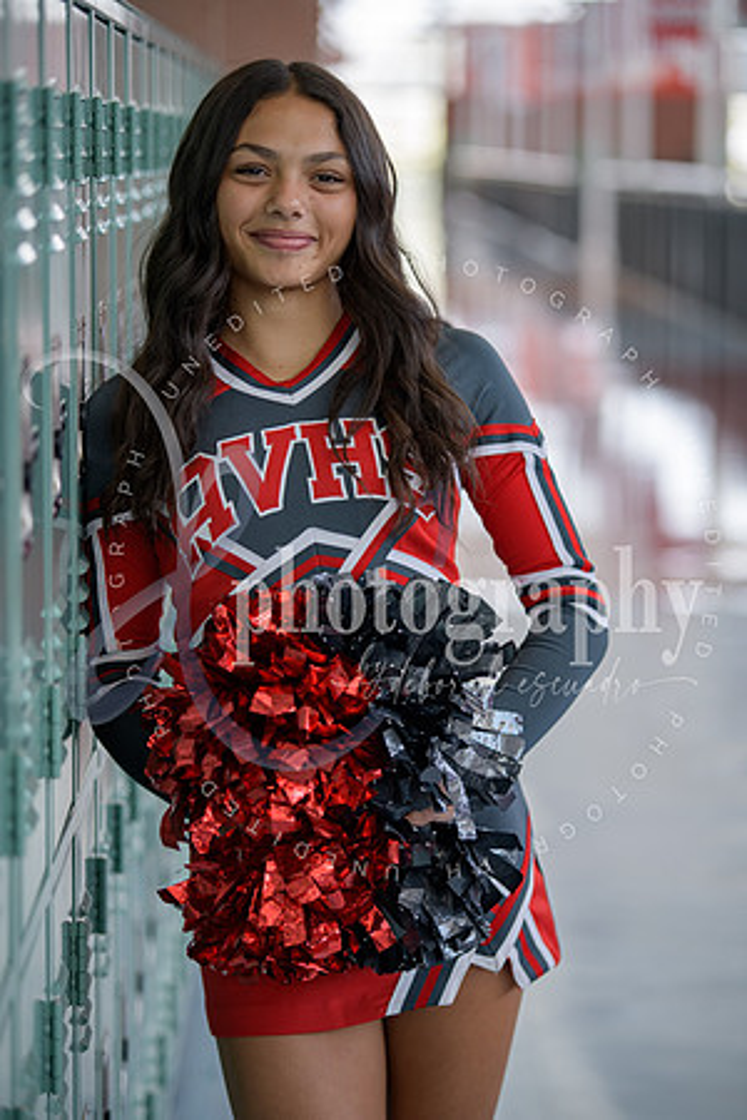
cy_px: 560
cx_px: 374
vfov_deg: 19.5
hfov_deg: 13.0
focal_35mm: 105
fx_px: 3268
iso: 250
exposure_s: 1/125
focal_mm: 105
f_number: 2.8
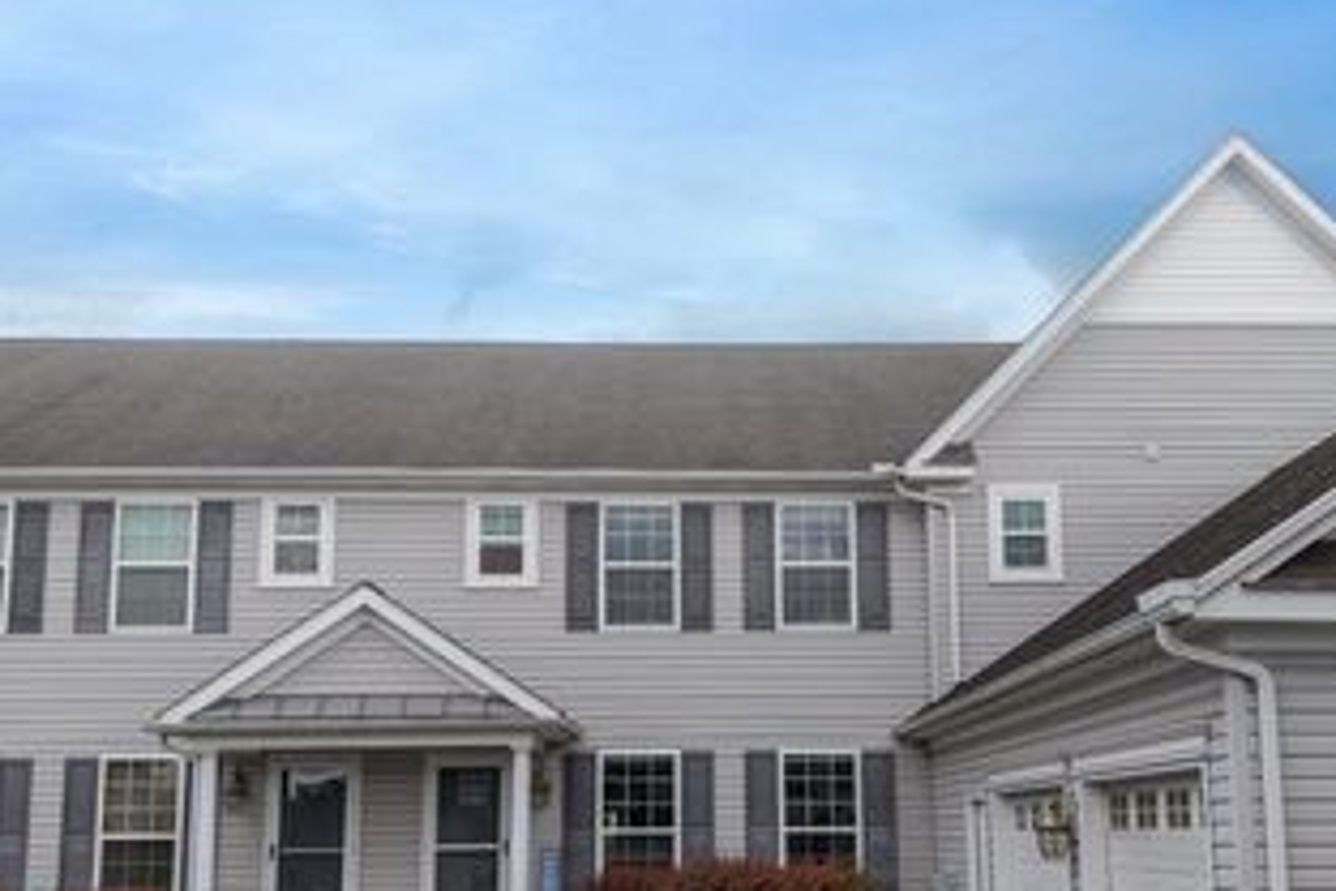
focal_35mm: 40
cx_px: 724
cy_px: 615
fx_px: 1484
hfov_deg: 48.4
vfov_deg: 33.0
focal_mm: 8.67
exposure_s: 1/400
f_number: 1.8
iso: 200
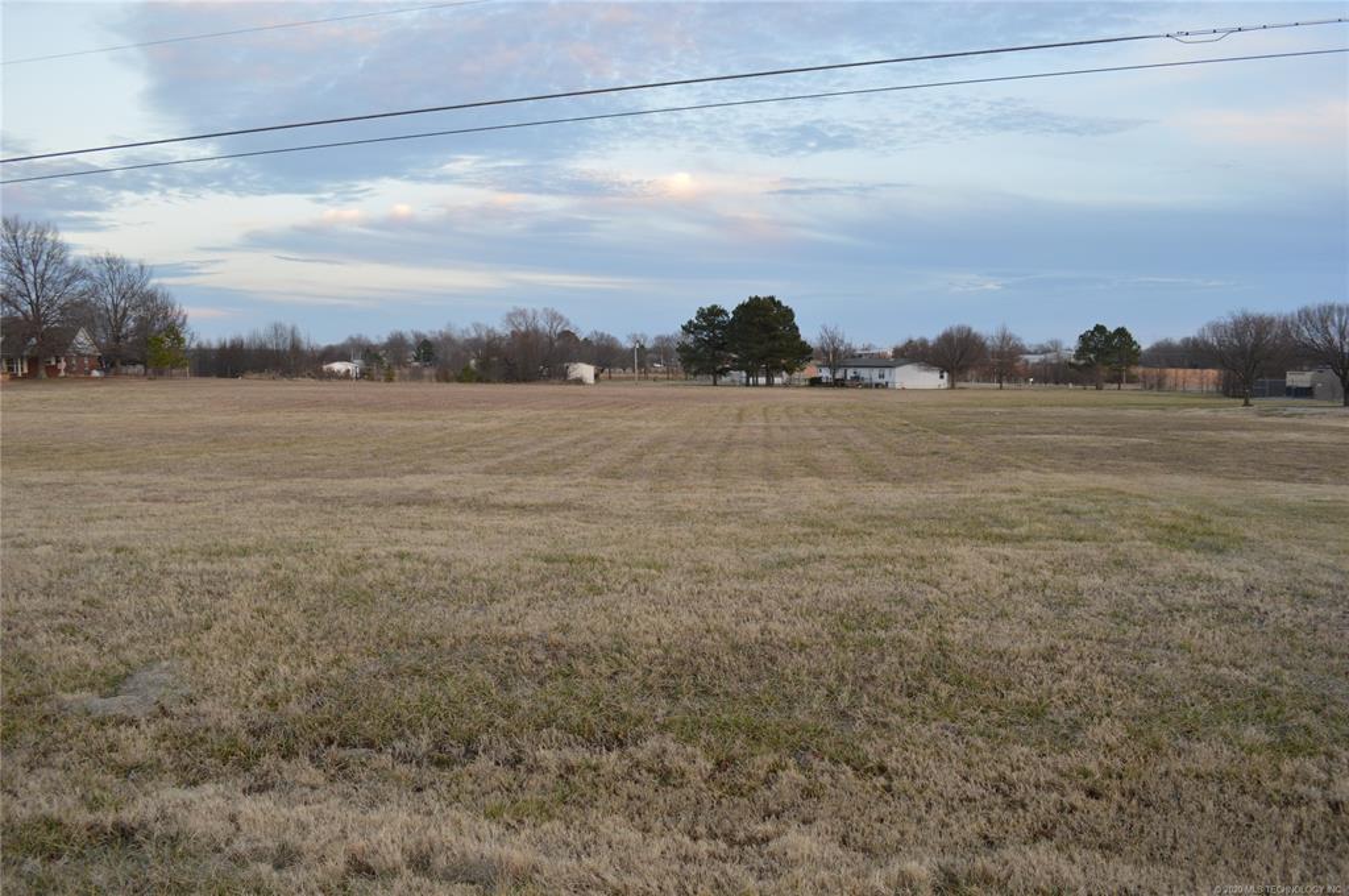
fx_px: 1010
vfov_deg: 47.8
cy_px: 448
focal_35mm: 27
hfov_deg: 67.4
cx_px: 674
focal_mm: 18
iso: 400
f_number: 5
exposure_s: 1/100
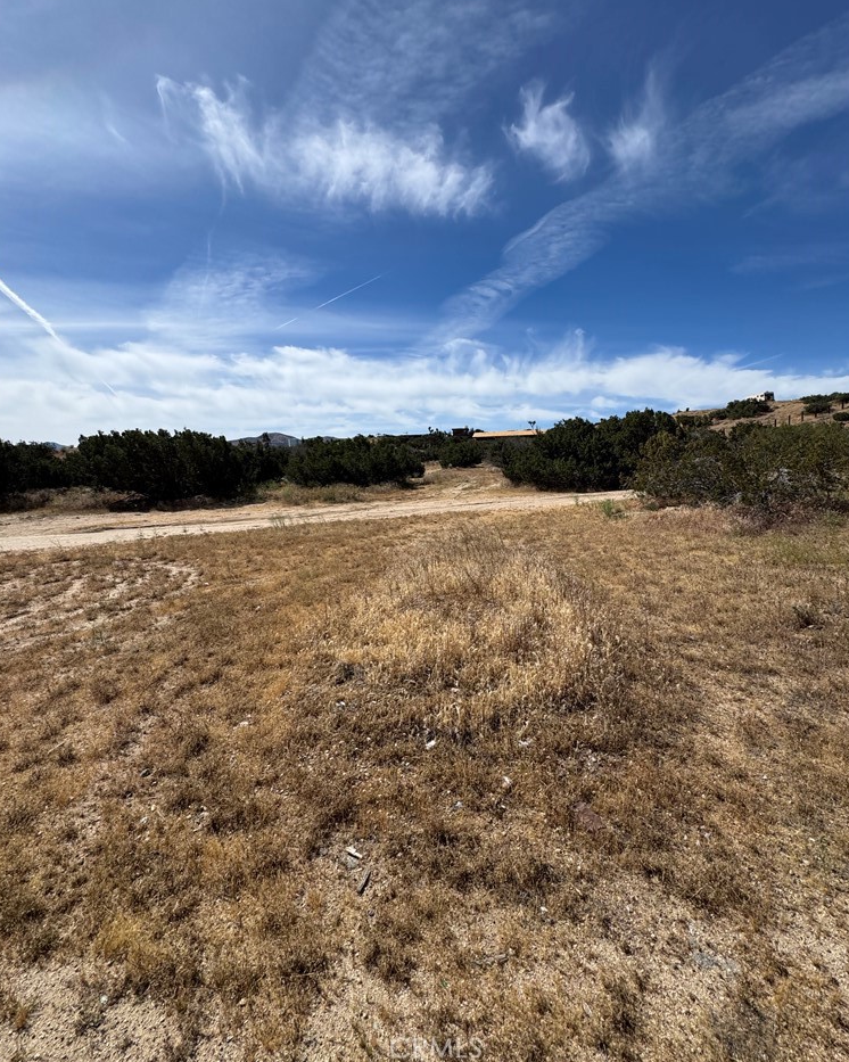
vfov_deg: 96.5
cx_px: 427
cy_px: 481
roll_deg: +1.9
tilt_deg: +1.1
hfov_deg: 84.0
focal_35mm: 15
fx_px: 471
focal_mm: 2.22
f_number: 2.2
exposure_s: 1/3546
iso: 50
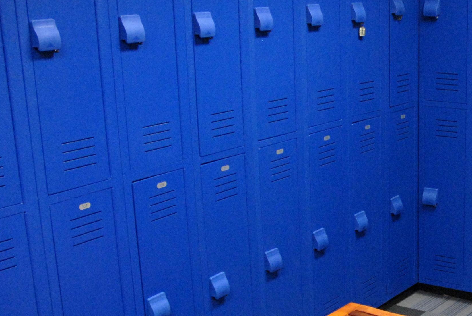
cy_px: 225
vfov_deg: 21.5
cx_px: 457
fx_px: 827
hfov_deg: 30.0
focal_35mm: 63
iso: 640
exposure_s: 1/40
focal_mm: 18
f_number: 3.5
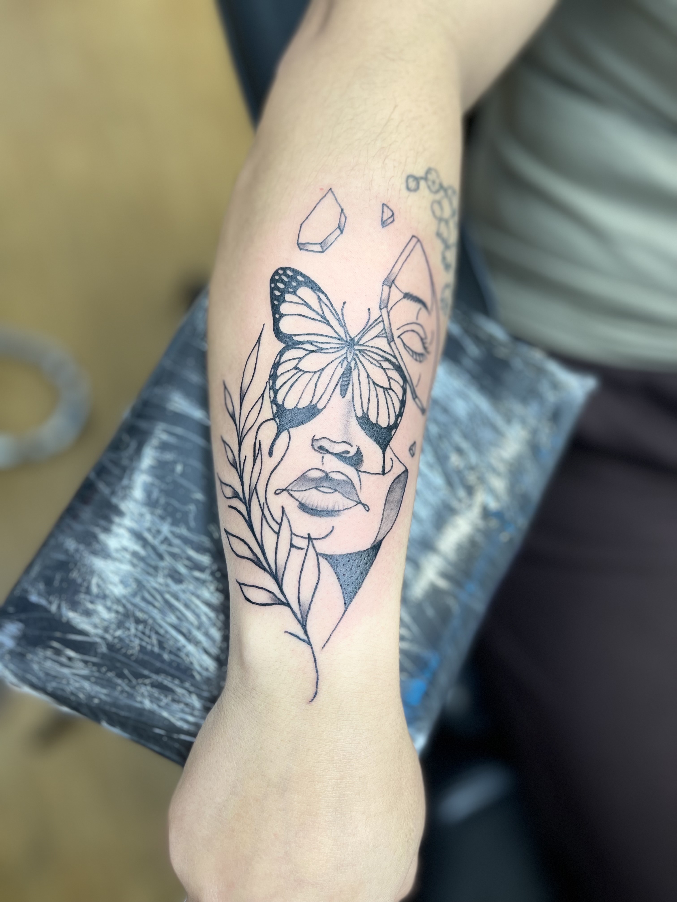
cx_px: 338
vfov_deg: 67.3
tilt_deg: -69.0
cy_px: 451
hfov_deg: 53.1
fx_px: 678
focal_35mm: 26
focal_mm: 5.1
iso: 100
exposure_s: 1/120
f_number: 1.6
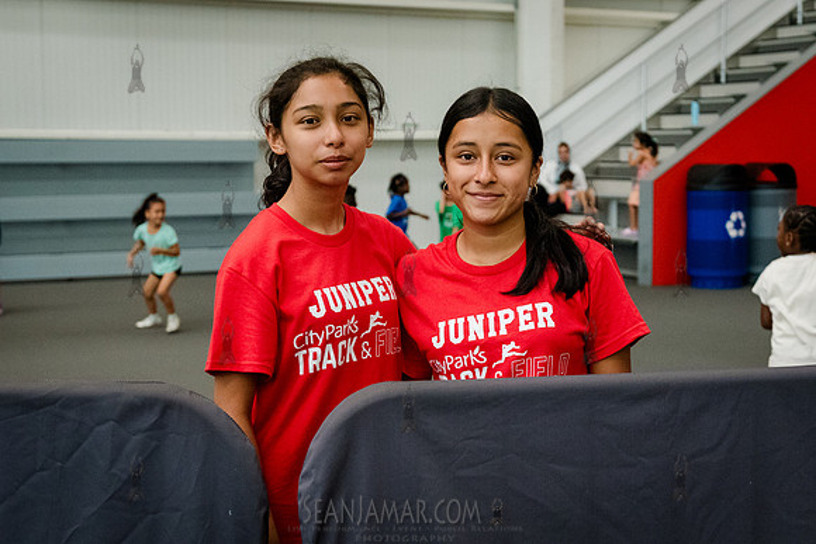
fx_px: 1329
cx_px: 450
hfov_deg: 34.1
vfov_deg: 23.2
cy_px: 284
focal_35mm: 59
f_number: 3.5
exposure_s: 1/1000
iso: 6400
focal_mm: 45
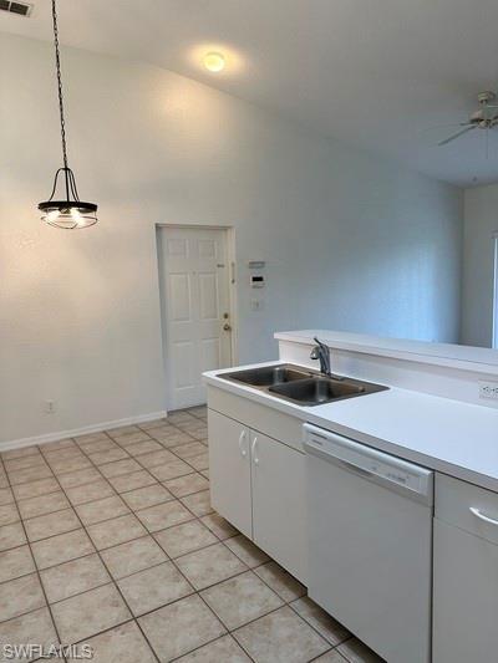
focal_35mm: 24
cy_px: 332
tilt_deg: -6.6
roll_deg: +1.7
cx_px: 249
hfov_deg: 56.8
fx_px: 460
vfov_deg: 71.6
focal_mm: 6.86
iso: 100
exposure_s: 1/120
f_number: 1.78
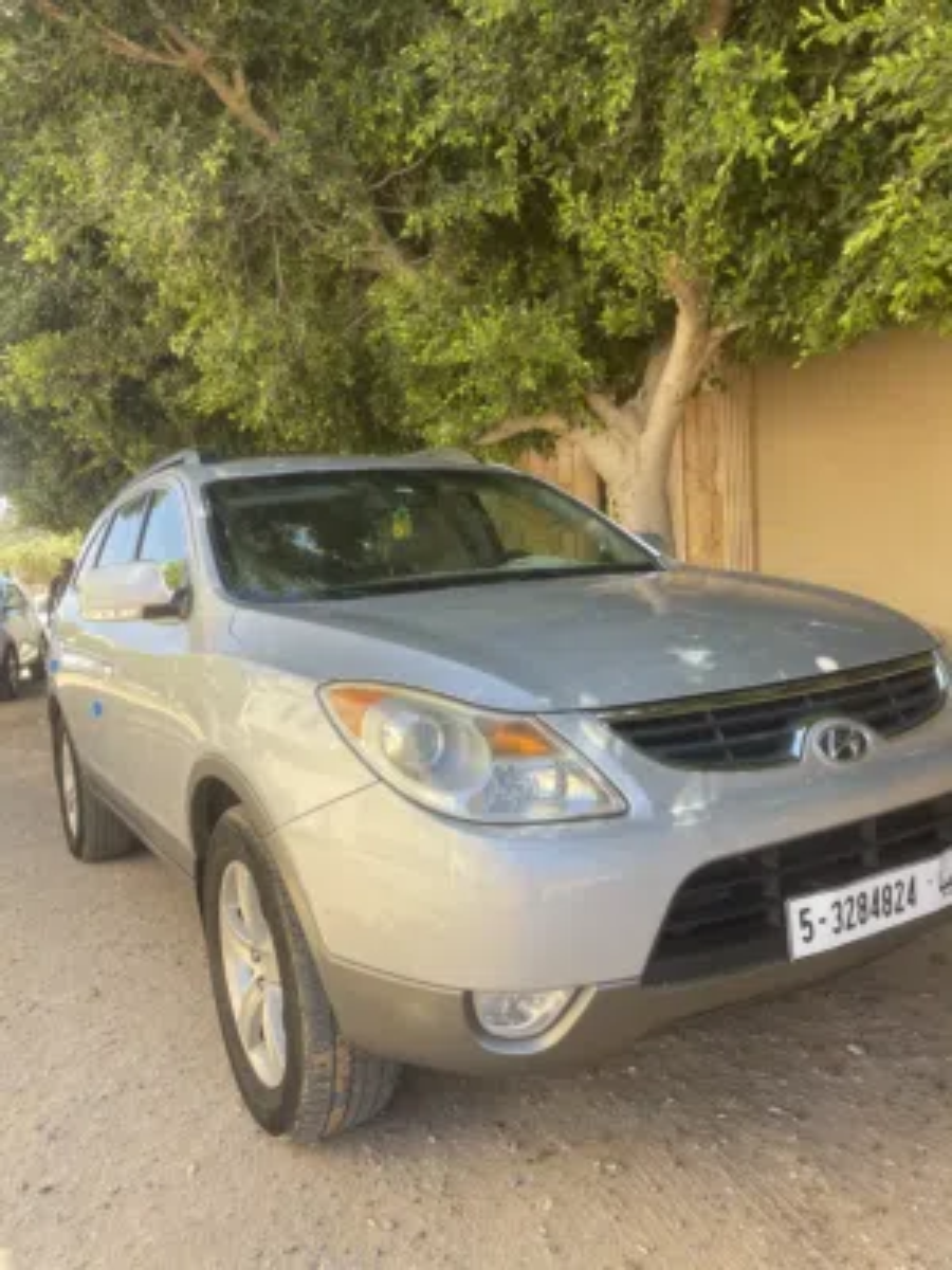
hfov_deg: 53.1
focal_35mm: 26
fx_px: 953
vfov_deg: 67.3
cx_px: 476
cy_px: 635
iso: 32
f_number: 1.6
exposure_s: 1/615
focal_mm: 5.1
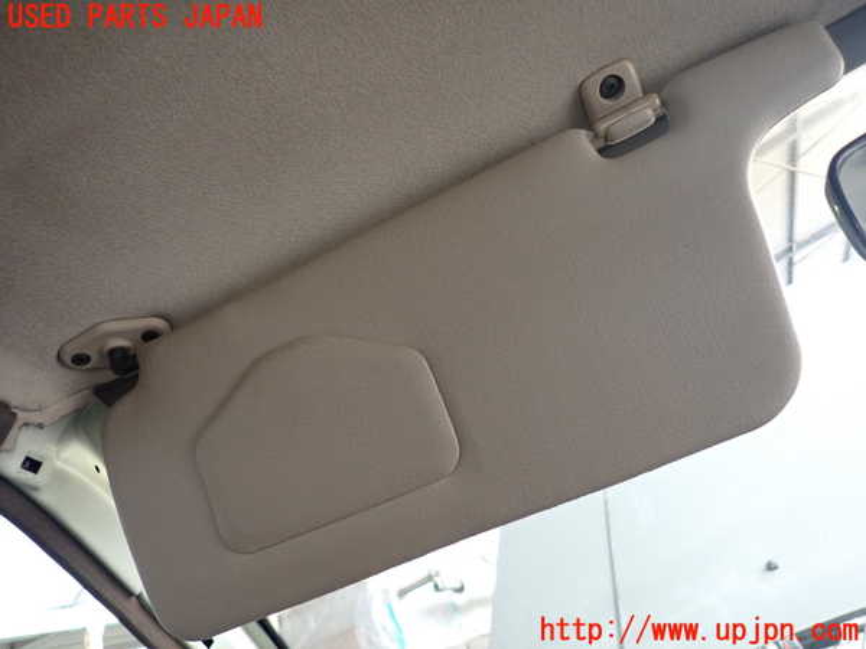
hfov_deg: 69.4
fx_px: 625
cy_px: 324
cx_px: 433
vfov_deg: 54.9
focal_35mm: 25
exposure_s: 1/125
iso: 640
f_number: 2
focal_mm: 4.5
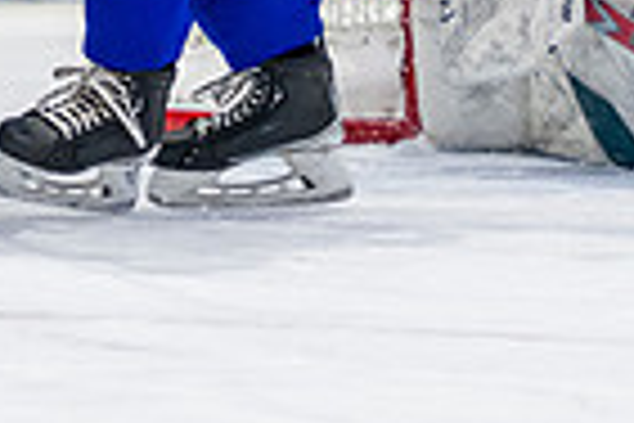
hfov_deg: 1.9
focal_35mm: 1058
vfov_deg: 1.3
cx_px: 447
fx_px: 18631
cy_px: -351
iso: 1600
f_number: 3.2
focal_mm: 160
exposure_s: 1/800
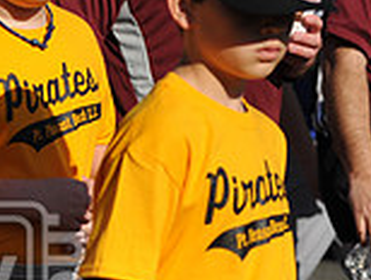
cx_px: -217
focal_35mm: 224
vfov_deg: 6.6
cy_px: 290
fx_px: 2404
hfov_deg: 8.6
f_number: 2.8
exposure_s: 1/8000
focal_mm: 62
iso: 400
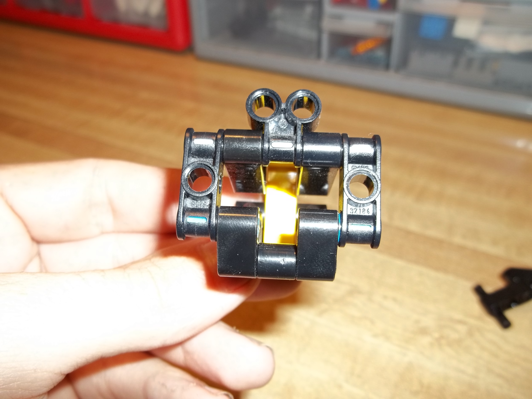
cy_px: 200
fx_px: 507
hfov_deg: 55.4
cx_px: 266
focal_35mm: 33
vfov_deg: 42.9
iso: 64
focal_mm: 5.9
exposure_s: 1/30
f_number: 3.3
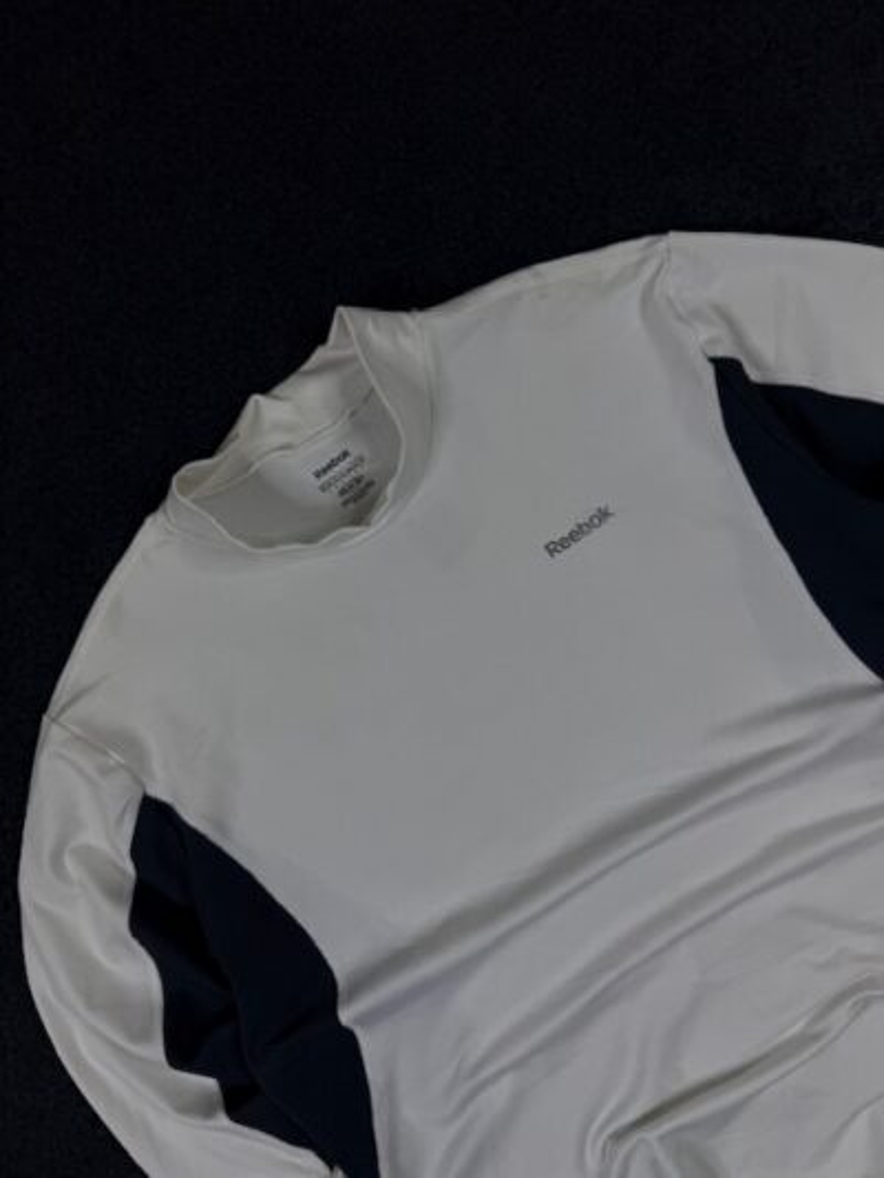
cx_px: 442
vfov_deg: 71.6
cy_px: 589
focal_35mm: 24
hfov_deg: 56.8
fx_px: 817
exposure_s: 1/510
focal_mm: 6.76
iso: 80
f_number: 1.78
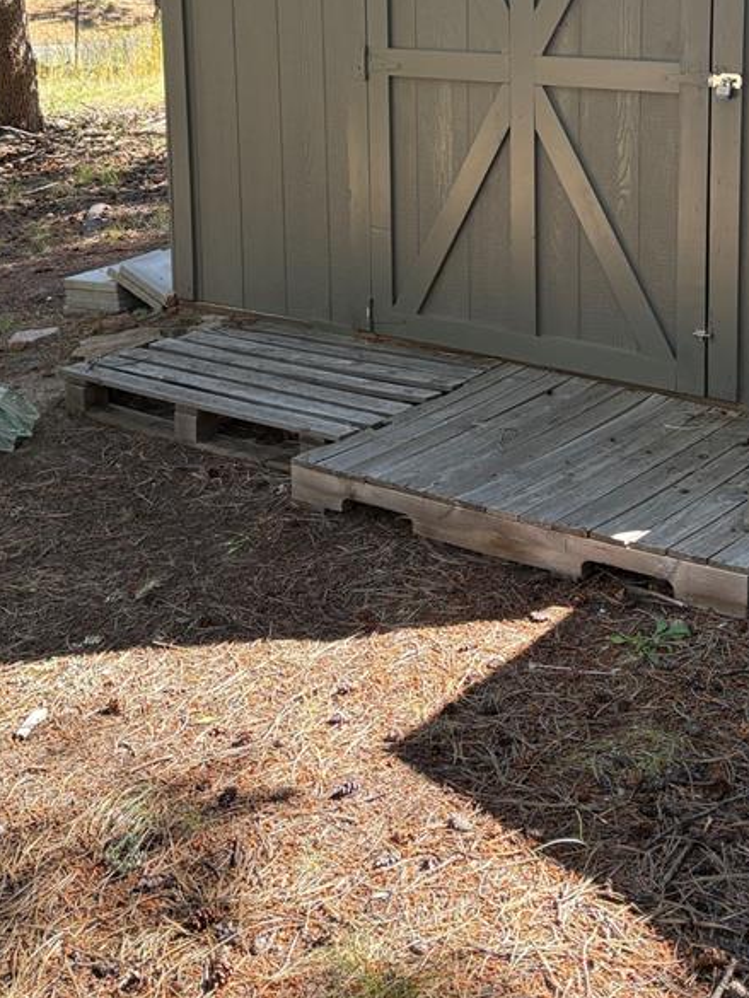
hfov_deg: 30.0
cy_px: 150
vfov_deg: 37.7
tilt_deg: -7.6
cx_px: 510
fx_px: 1384
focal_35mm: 48
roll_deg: -0.2
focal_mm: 5.96
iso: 64
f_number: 1.6
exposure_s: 1/285
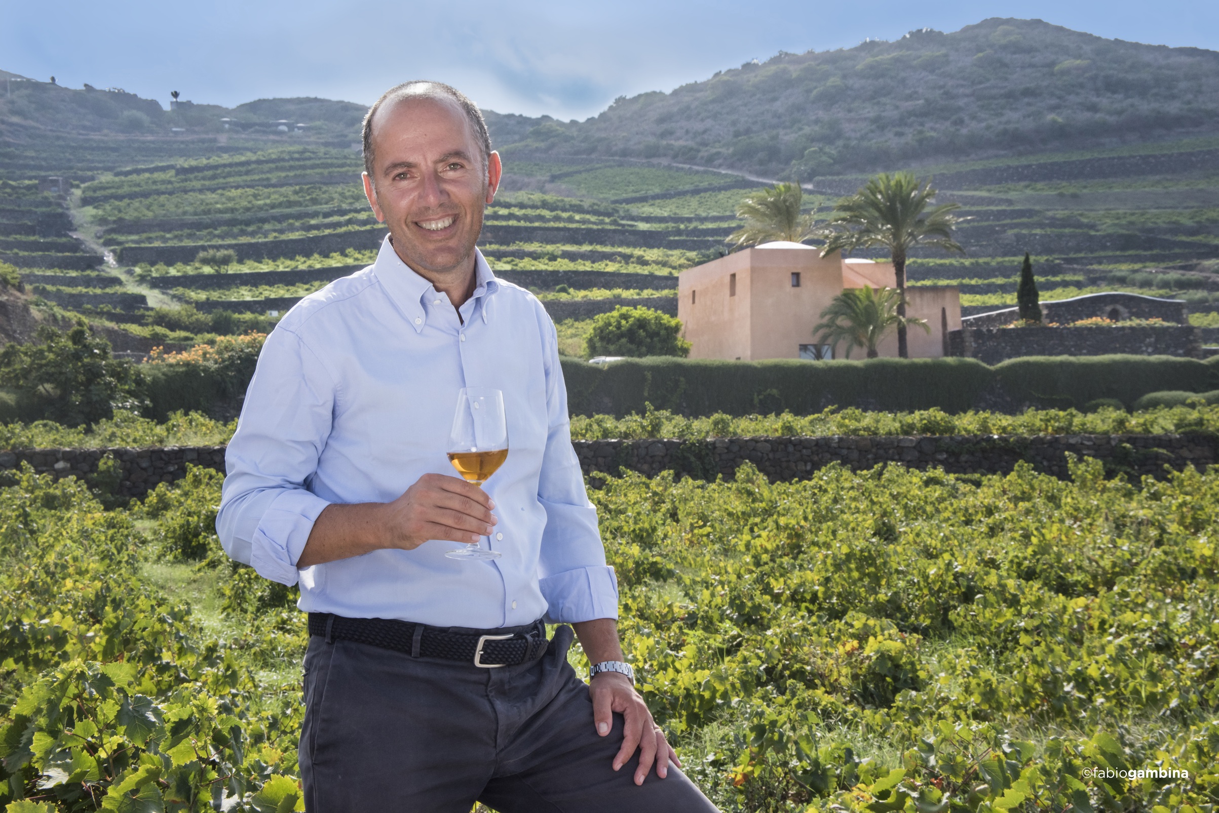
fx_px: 2236
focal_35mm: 66
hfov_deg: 30.5
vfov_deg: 20.6
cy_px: 406
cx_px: 610
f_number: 20
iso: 1250
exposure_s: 1/320
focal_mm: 66
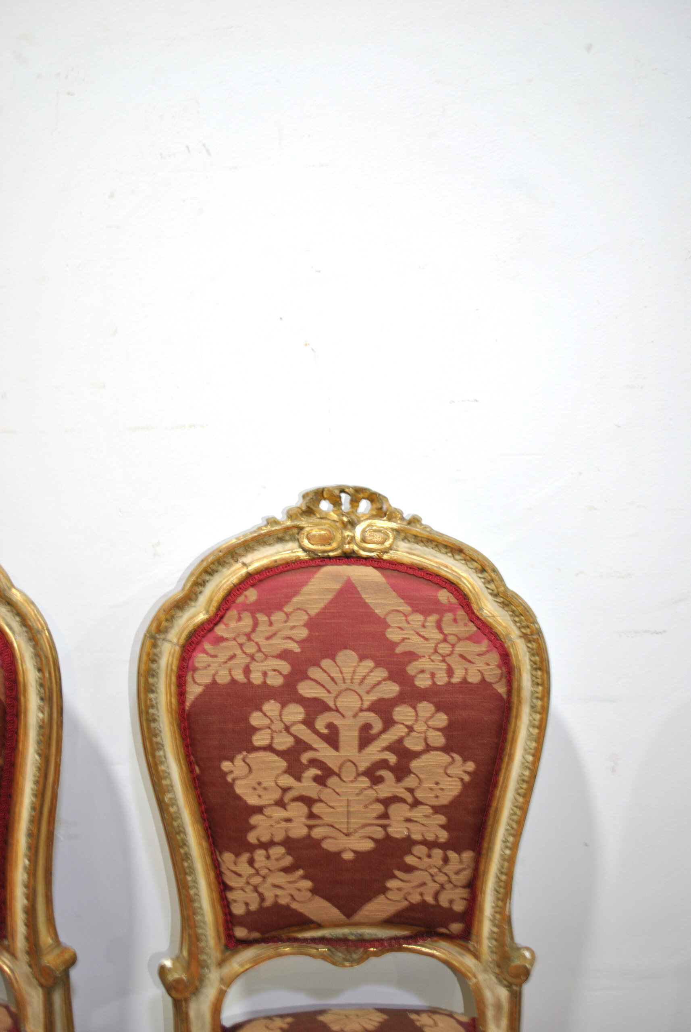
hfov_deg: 40.1
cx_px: 346
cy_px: 516
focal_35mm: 33
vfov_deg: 57.2
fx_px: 947
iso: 200
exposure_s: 1/6
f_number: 3.8
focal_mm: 22
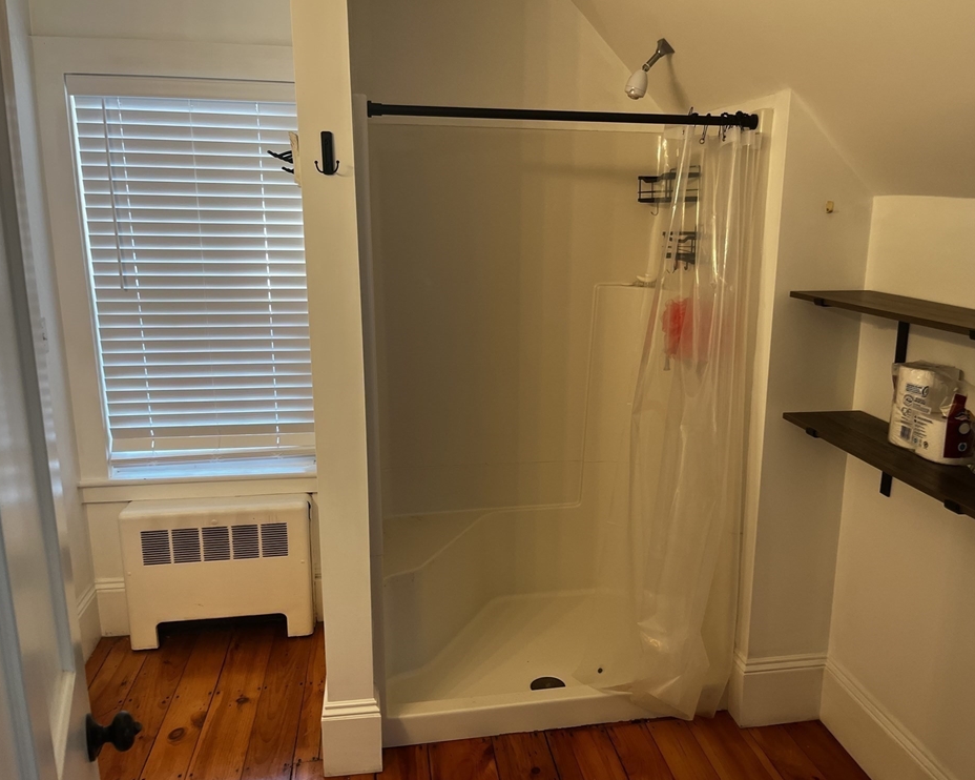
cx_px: 524
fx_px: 808
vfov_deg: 51.5
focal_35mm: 28
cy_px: 394
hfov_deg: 62.1
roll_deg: -0.1
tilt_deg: -13.4
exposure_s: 1/60
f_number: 1.6
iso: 64
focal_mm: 5.1
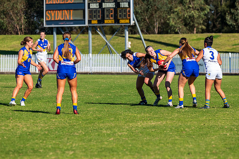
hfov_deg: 6.3
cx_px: 120
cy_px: 80
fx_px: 2165
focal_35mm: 326
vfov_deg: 4.2
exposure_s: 1/2000
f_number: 8
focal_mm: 320
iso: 800
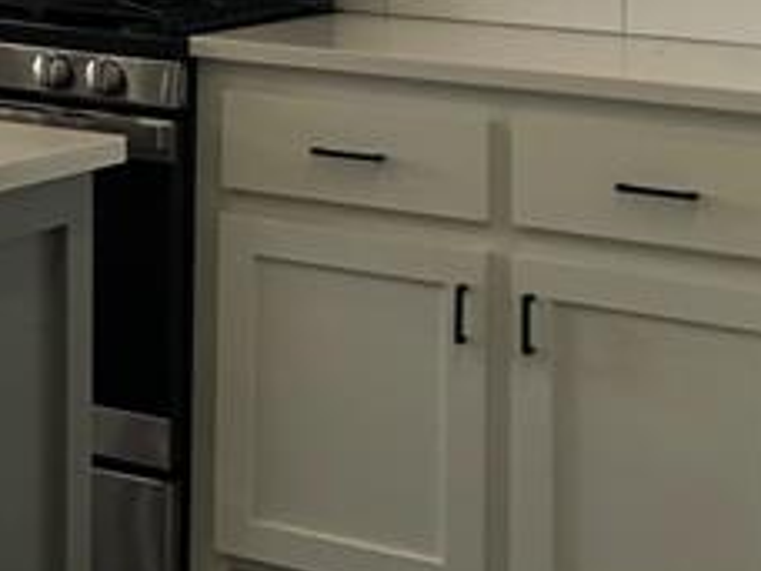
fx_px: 2770
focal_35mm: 126
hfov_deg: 13.9
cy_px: -404
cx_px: -617
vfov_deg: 11.1
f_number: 1.8
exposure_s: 1/120
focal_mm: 3.99
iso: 50
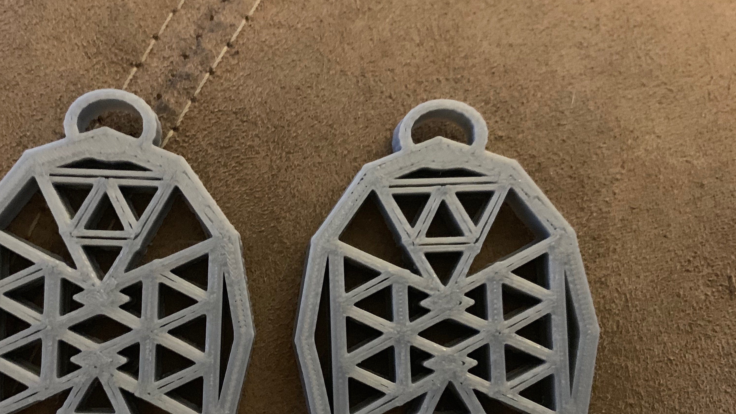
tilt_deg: -69.7
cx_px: 284
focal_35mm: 38
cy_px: 289
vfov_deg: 30.9
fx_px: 742
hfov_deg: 52.3
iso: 640
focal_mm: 4.25
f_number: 1.8
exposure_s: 1/20
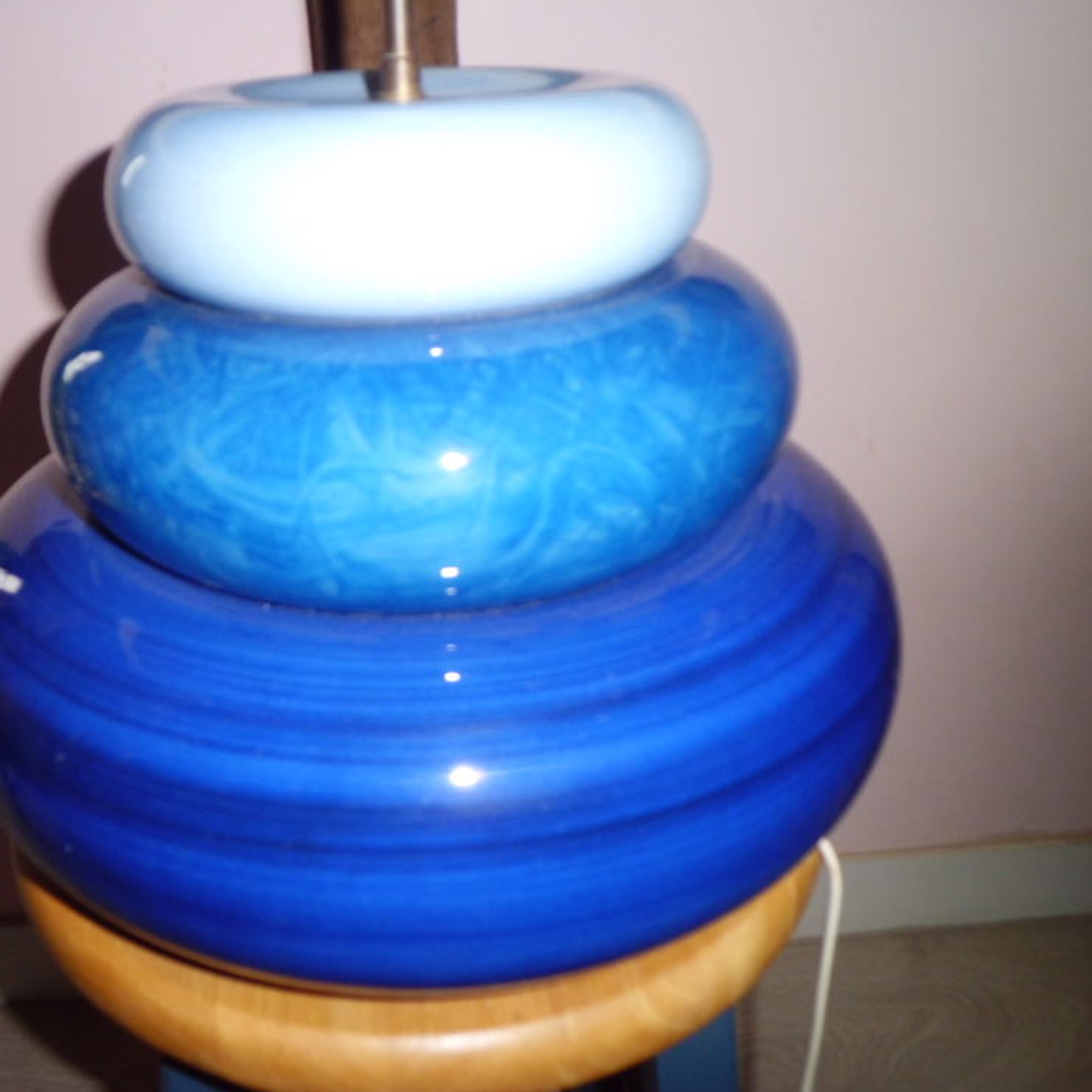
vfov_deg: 52.5
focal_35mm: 31
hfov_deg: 52.0
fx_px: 1106
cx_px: 407
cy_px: 547
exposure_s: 1/60
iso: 100
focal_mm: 4.7
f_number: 2.8
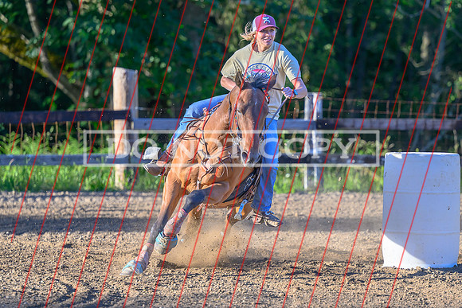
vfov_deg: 5.9
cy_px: 162
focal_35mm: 232
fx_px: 2976
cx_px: 278
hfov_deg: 8.9
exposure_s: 1/2500
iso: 640
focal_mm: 145
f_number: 2.8
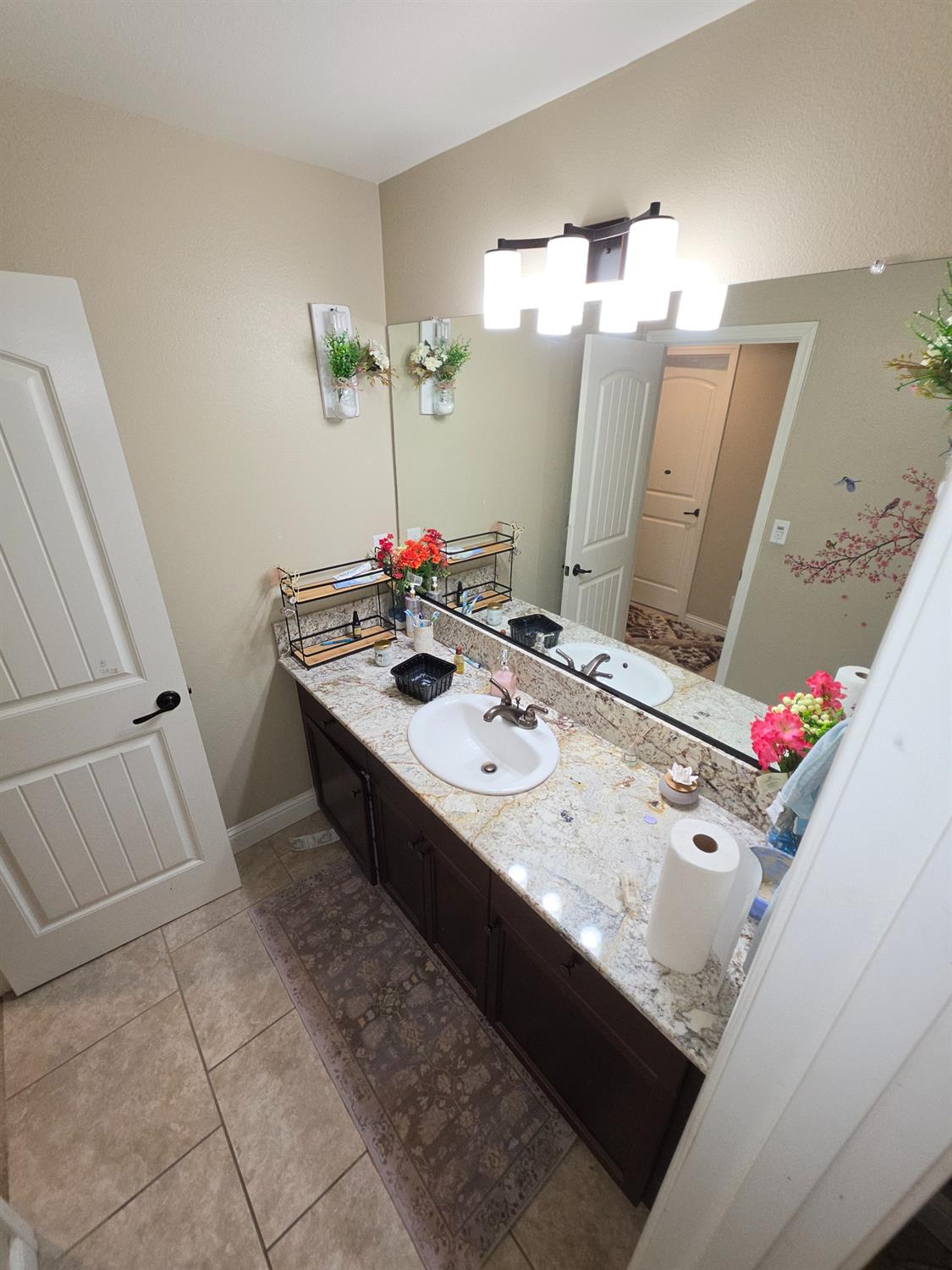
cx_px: 476
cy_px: 635
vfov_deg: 106.2
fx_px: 477
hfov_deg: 89.9
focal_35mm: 13
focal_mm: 2.2
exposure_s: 1/60
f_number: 1.9
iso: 64
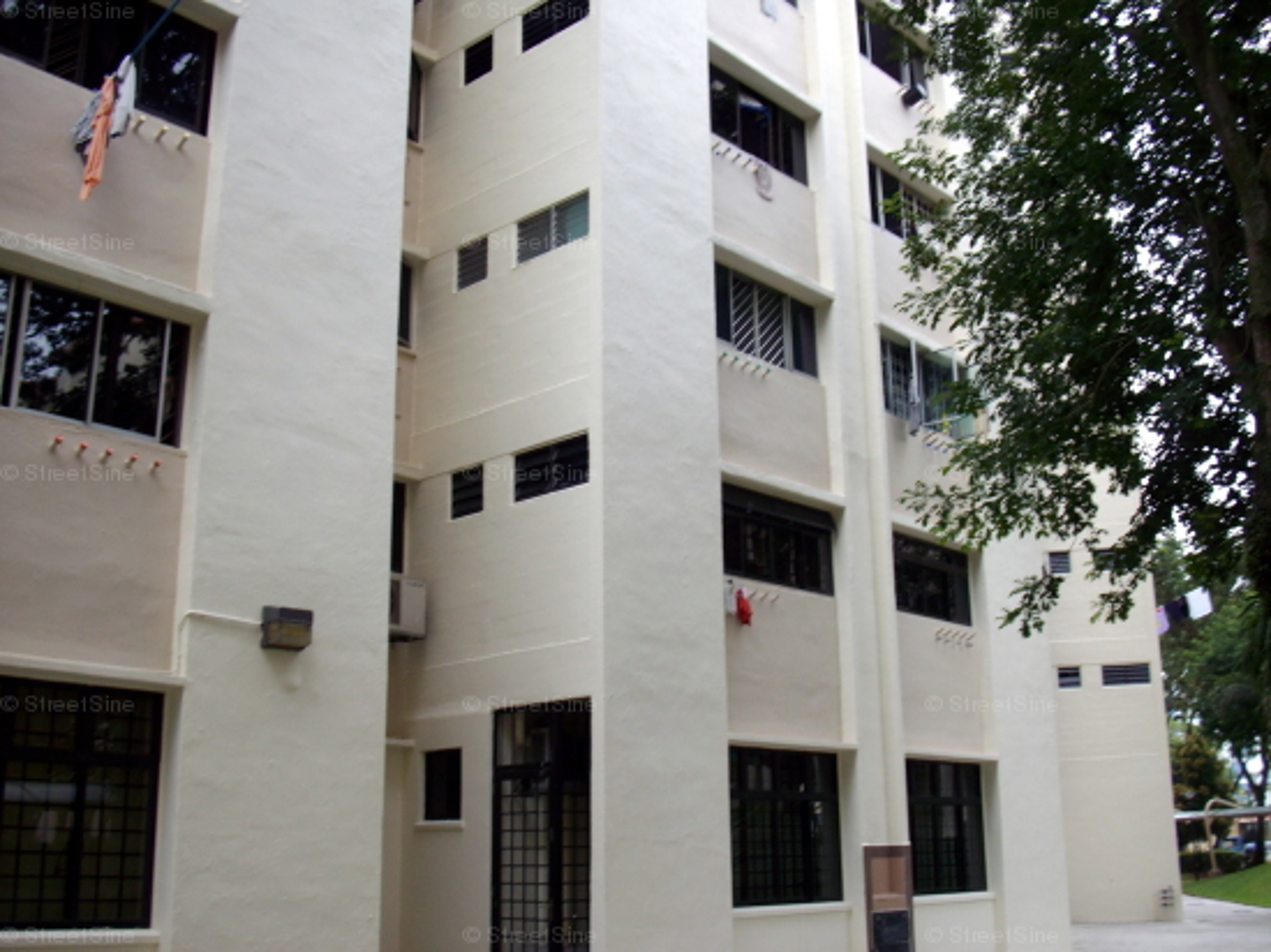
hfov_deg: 50.2
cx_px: 636
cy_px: 476
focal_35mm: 37
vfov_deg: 38.6
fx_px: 1358
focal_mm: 6.2
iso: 80
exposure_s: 1/60
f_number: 2.8
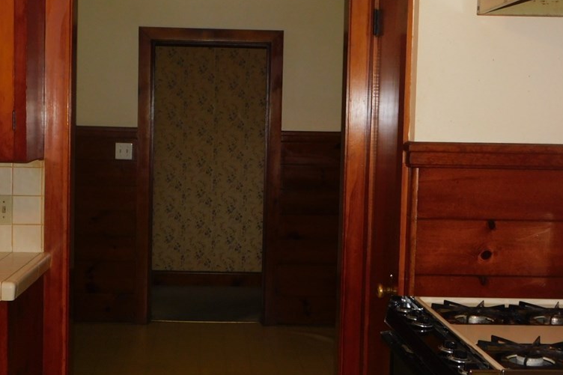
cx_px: 239
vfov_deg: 26.5
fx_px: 797
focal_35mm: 51
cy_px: 168
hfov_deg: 38.8
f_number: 3.5
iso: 200
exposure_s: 1/30
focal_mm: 6.3
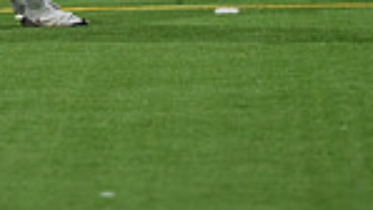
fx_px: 8065
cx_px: 35
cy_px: -144
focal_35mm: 815
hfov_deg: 2.6
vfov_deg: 1.5
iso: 1600
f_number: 2.8
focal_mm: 200
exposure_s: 1/500
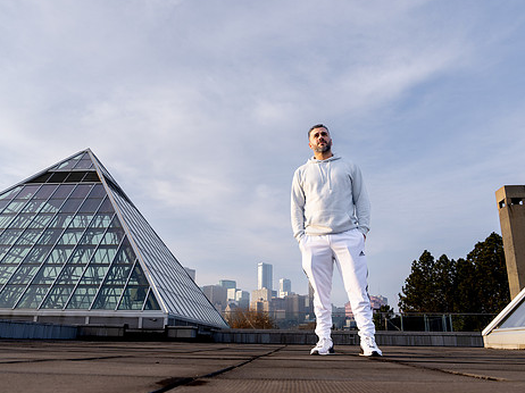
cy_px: 212
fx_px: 440
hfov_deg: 61.6
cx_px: 247
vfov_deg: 48.1
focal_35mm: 29
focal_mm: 24
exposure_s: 1/80
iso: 100
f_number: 7.1
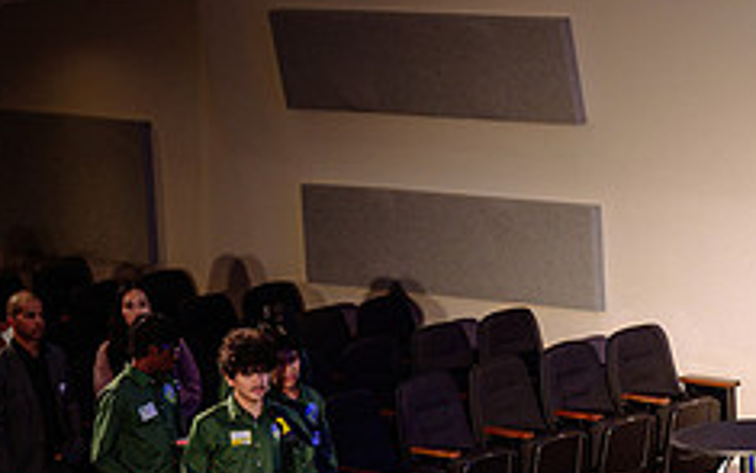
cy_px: 446
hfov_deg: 11.8
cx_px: 756
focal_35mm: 176
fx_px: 3627
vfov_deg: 7.4
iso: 1250
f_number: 3.5
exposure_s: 1/125
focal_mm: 70
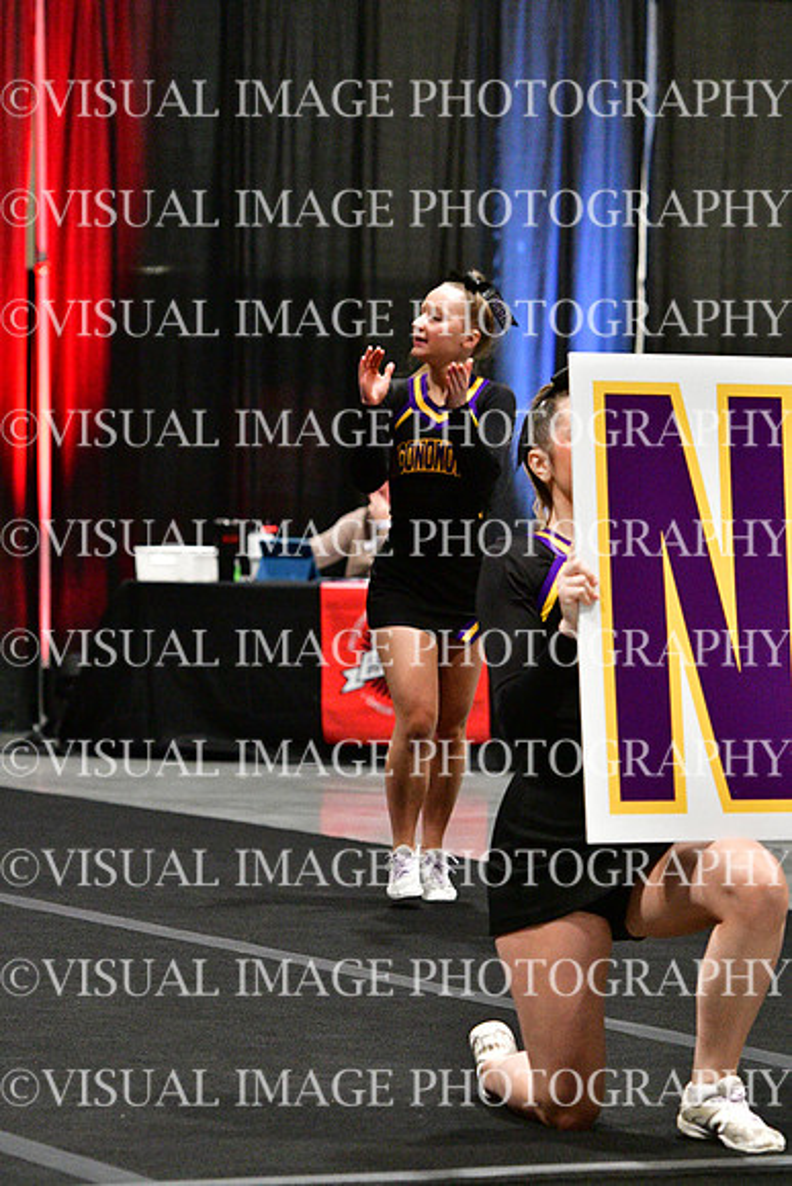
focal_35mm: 165
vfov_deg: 12.4
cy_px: 593
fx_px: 5441
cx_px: 396
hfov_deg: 8.3
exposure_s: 1/400
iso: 5000
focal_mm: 110
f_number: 4
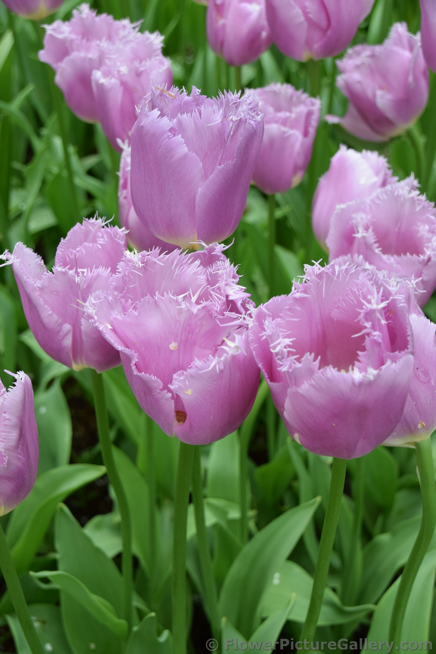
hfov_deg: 28.1
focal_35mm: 48
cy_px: 327
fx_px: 872
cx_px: 218
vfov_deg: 41.1
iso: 400
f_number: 7.1
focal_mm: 32
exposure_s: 1/200
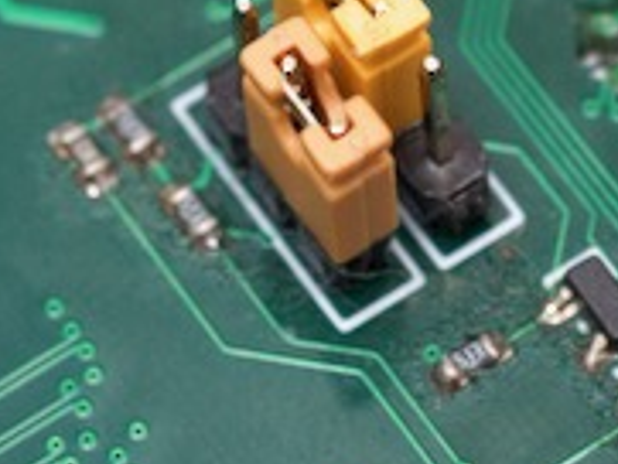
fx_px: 4556
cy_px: -9
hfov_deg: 7.7
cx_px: -14
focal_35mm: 255
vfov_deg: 5.8
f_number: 11
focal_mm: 60
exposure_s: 1/125
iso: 400
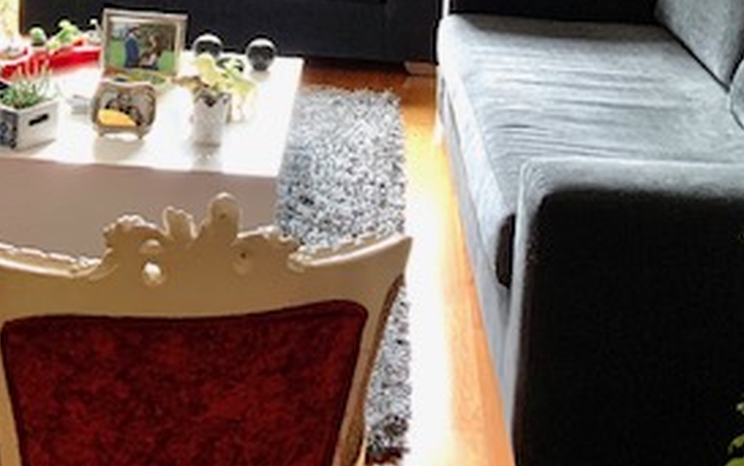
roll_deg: -2.1
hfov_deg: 28.5
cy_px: -104
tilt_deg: -9.1
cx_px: 313
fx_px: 1461
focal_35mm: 72
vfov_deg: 17.2
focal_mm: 3
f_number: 1.8
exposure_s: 1/120
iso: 50
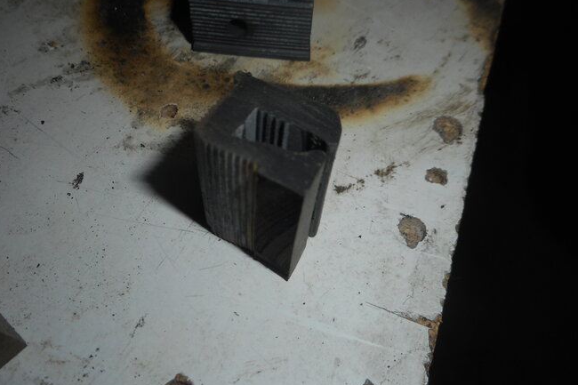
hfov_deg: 65.5
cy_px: 195
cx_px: 277
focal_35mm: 28
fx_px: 449
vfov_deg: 46.4
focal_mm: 4.5
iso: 80
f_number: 10.5
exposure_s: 1/25
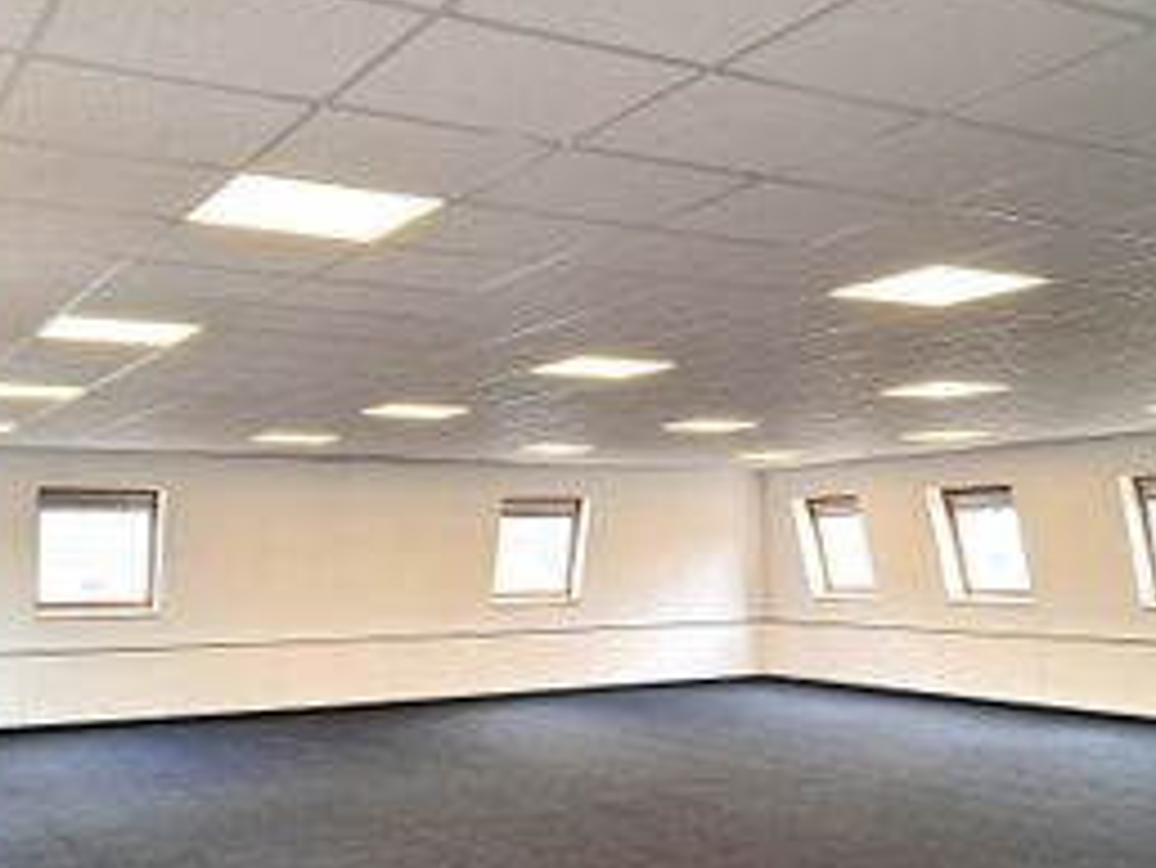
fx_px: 1403
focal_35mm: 42
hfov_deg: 44.7
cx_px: 621
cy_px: 580
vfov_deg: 34.1
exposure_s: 1/60
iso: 50
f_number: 1.8
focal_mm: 4
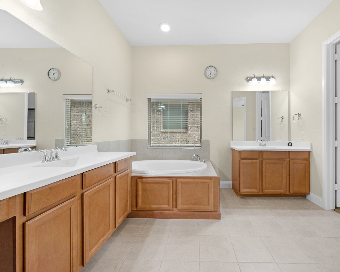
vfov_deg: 88.0
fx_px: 141
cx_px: 192
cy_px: 139
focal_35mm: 14
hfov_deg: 100.2
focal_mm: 12
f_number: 9
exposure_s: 1/160
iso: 500
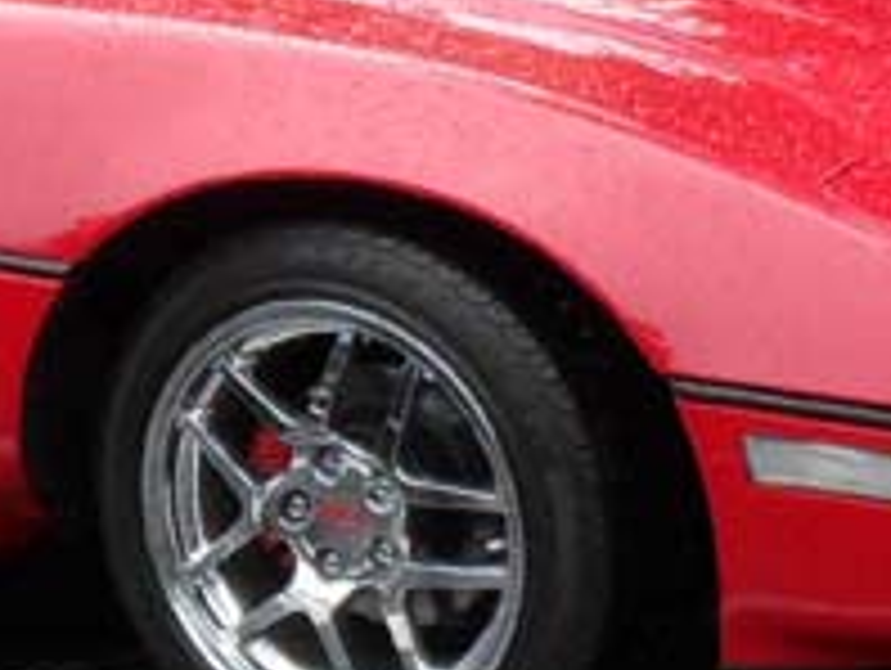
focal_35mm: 124
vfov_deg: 11.9
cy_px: 157
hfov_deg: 15.5
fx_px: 3196
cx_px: -81
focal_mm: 4
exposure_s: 1/90
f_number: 3.2
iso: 80
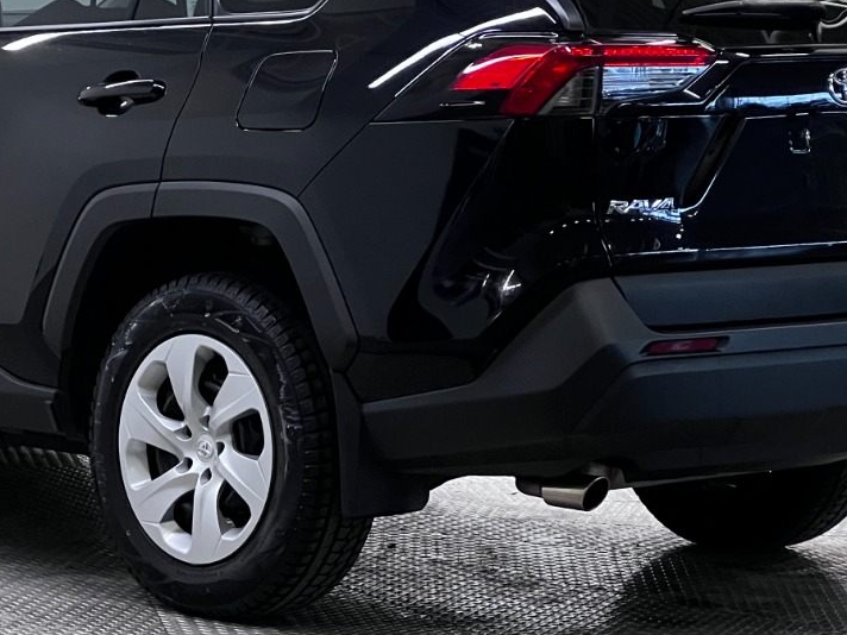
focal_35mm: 173
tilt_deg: -3.9
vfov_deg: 8.6
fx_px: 4233
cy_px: 214
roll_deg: -1.0
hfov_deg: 11.4
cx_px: 220
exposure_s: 1/120
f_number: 2.8
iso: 200
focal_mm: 9
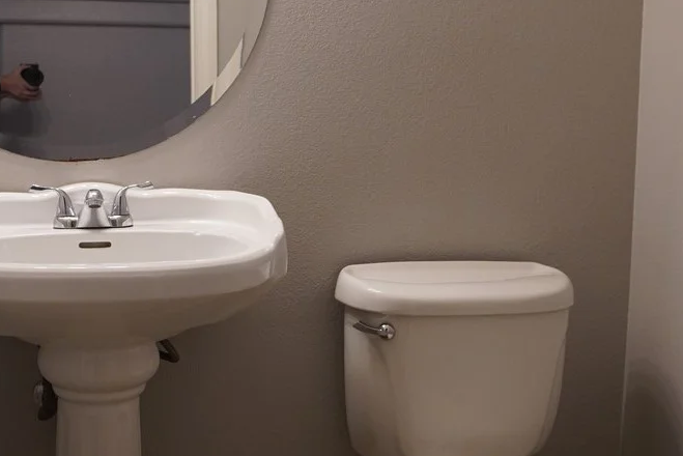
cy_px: 238
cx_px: 318
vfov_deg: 23.9
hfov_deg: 35.1
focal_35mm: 57
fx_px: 1078
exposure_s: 1/160
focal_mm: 23
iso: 1000
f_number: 4
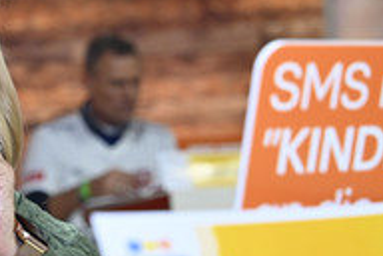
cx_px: -63
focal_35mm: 127
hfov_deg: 15.6
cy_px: 116
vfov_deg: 10.8
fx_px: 1351
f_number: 4
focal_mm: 54
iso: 1000
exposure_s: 1/200
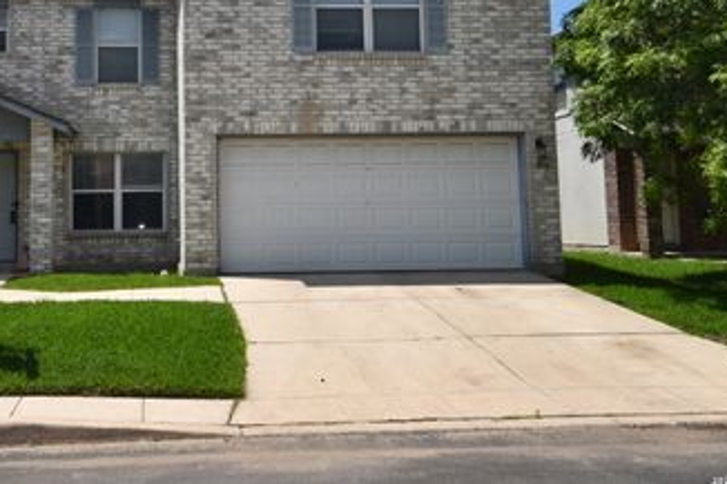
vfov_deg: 28.7
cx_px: 227
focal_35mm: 46
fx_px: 928
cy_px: 115
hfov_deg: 42.0
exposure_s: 1/200
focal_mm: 20
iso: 100
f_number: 11
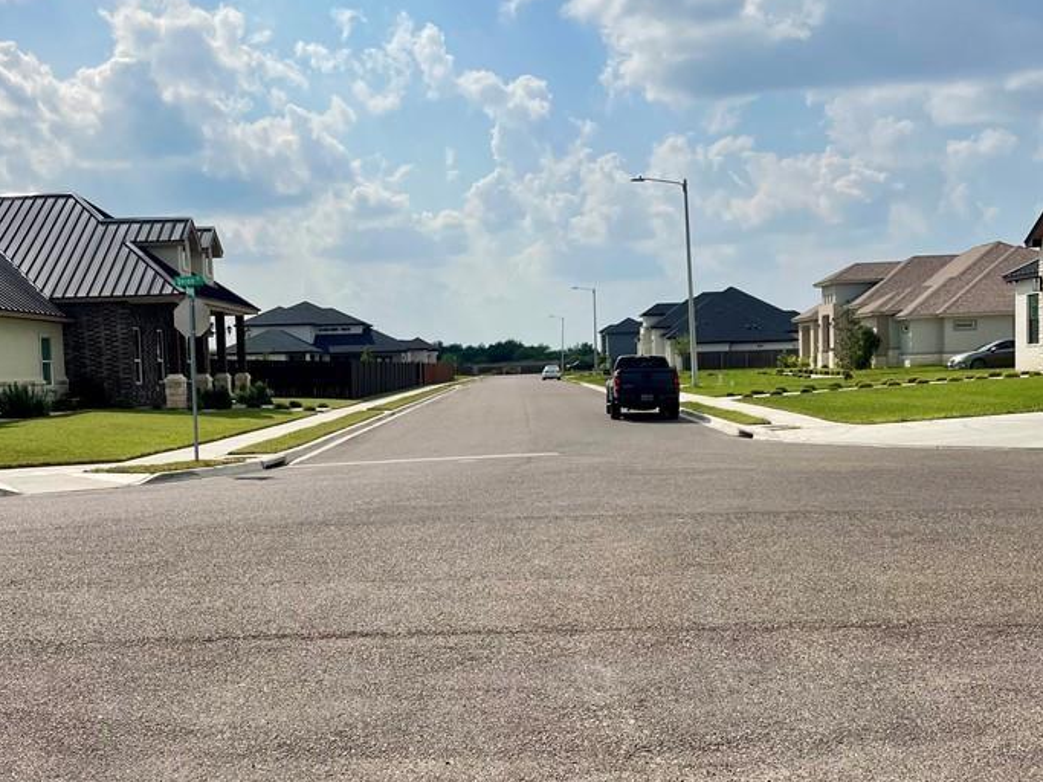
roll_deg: +2.3
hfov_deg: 47.8
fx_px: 1175
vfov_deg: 36.7
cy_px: 452
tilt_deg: -3.1
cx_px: 483
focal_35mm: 39
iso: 32
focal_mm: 4.2
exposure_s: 1/9804
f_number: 1.6
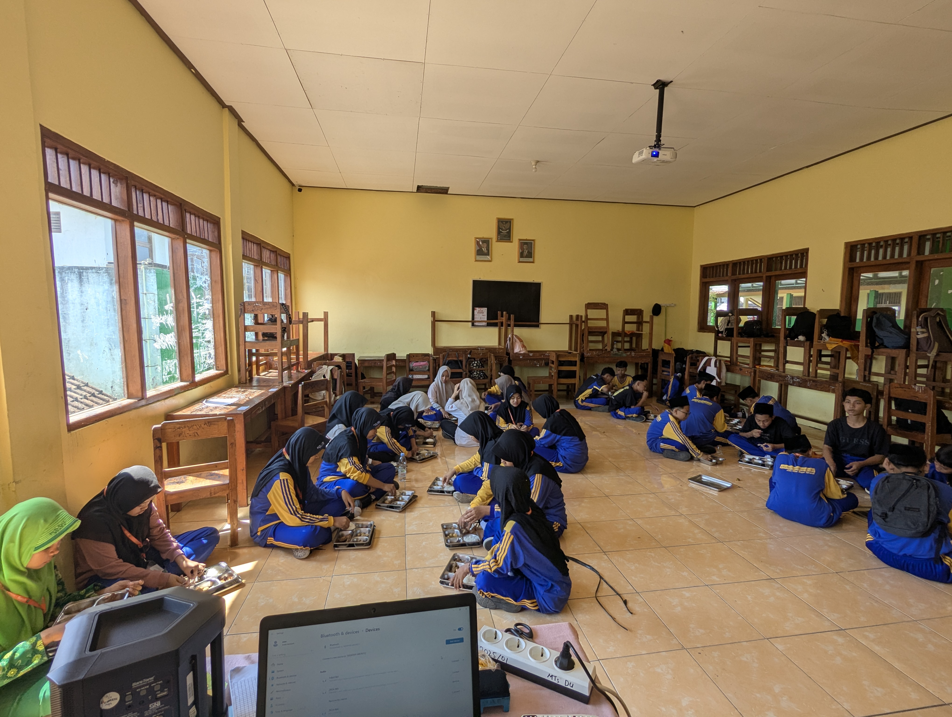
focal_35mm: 16
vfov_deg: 78.2
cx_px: 476
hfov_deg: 94.4
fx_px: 441
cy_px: 358
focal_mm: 2.35
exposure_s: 1/251
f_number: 2.2
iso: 47
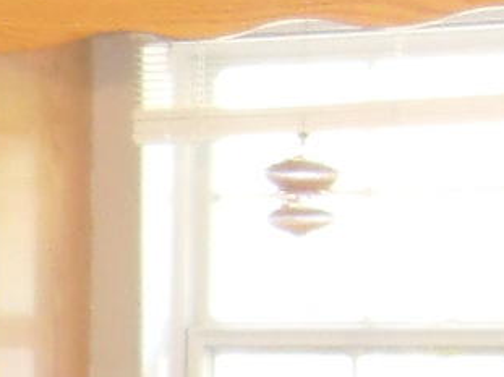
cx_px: -666
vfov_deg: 5.8
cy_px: 989
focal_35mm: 244
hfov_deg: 7.6
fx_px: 3551
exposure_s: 1/45
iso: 320
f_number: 2.8
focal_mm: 6.3
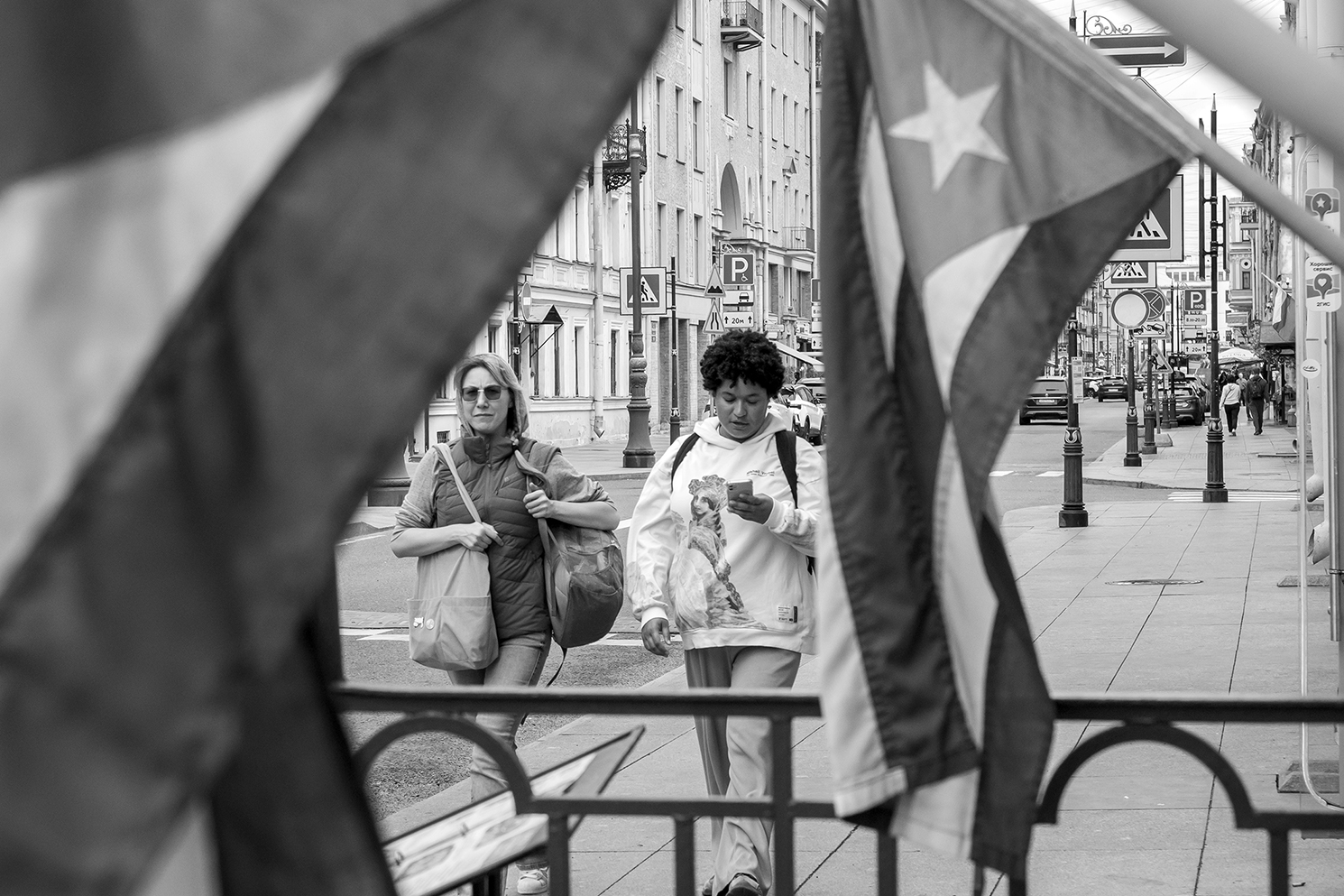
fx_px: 2501
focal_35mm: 67
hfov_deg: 30.1
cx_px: 676
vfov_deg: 20.3
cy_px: 436
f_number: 4.5
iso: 400
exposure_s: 1/800
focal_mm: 32
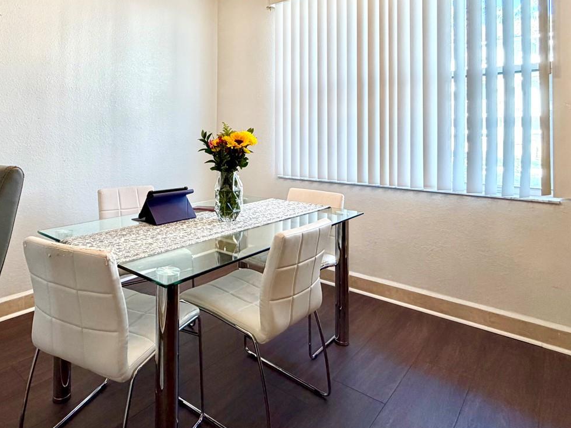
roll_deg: +0.5
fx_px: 379
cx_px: 205
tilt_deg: -0.1
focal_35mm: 23
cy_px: 131
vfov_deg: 57.1
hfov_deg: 72.4
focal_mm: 2.22
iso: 160
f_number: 2.2
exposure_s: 1/120
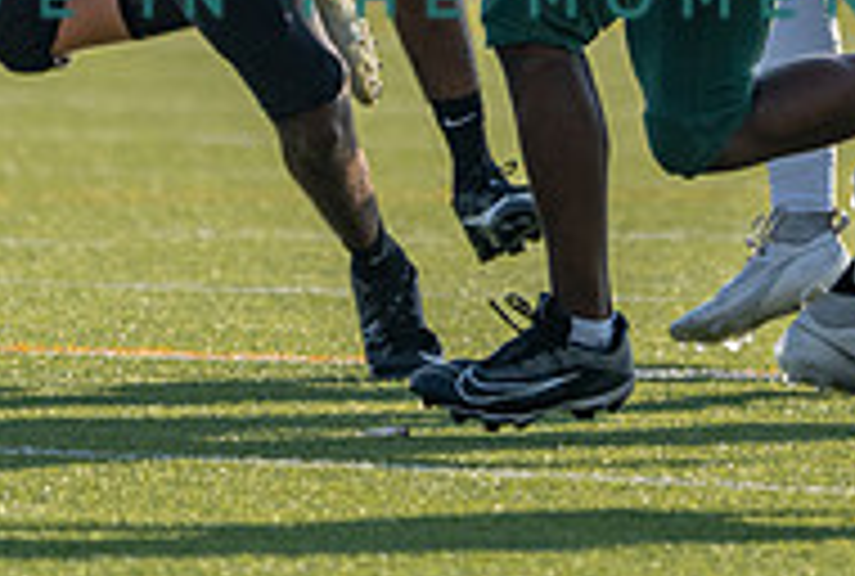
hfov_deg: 1.5
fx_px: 33308
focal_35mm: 1398
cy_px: -98
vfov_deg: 1.0
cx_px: 662
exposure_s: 1/1250
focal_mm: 400
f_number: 5.6
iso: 400
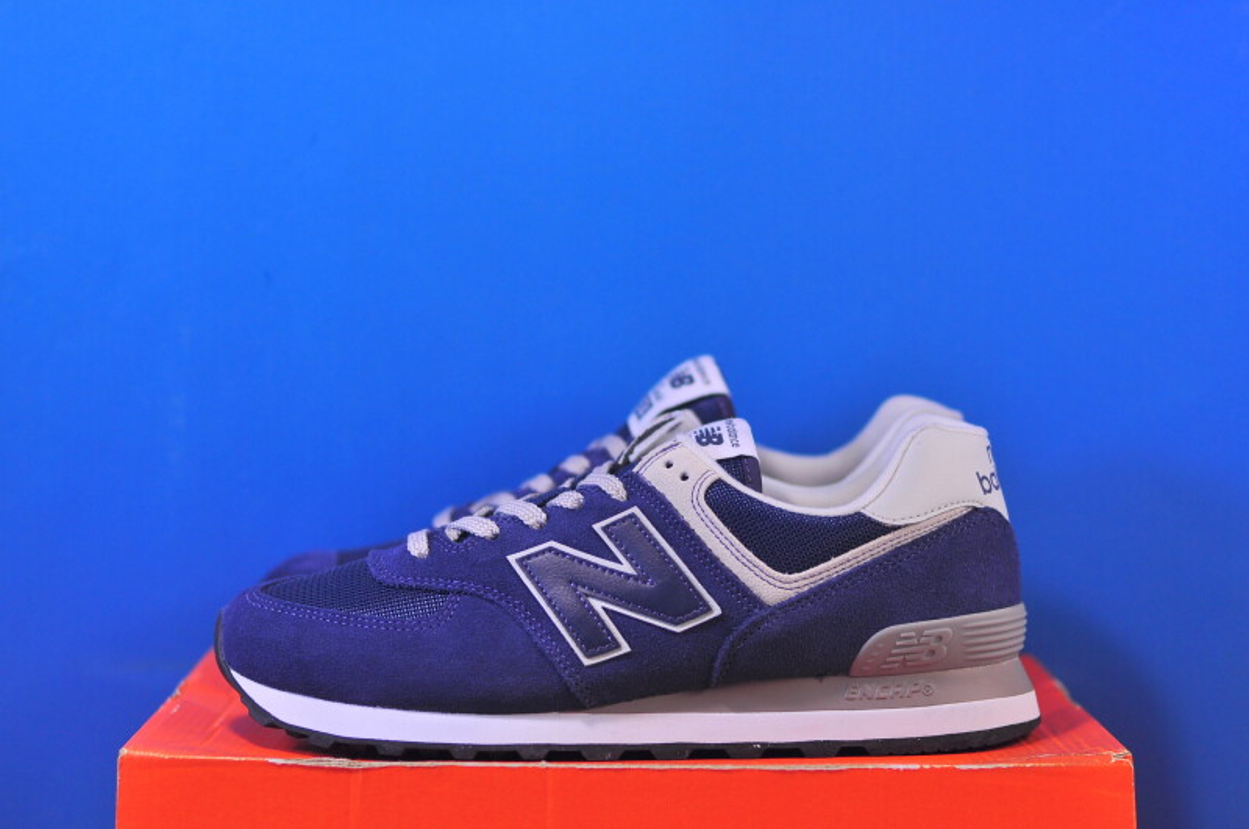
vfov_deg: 18.1
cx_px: 624
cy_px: 414
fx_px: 2598
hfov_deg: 27.0
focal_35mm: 75
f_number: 2.5
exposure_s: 1/320
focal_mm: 50
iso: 250
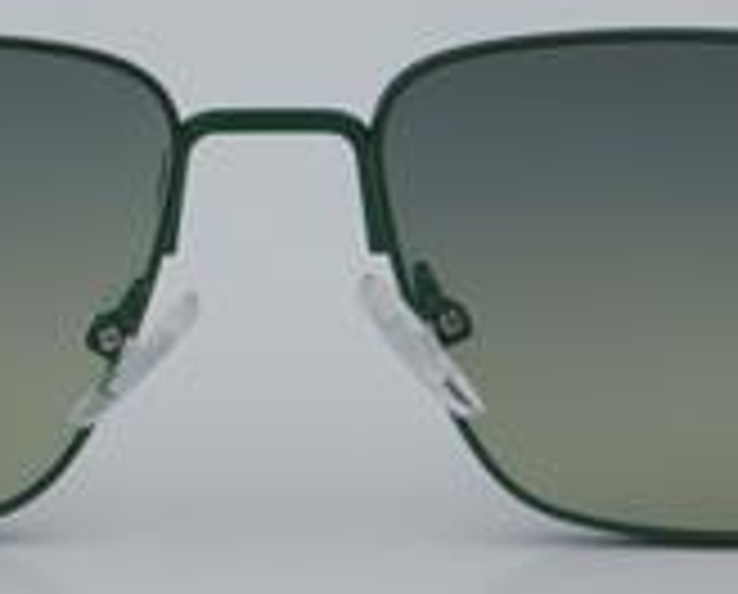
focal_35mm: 188
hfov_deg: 10.2
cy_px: 230
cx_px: 270
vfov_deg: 8.2
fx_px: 4119
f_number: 32
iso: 100
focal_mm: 55
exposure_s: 1/4
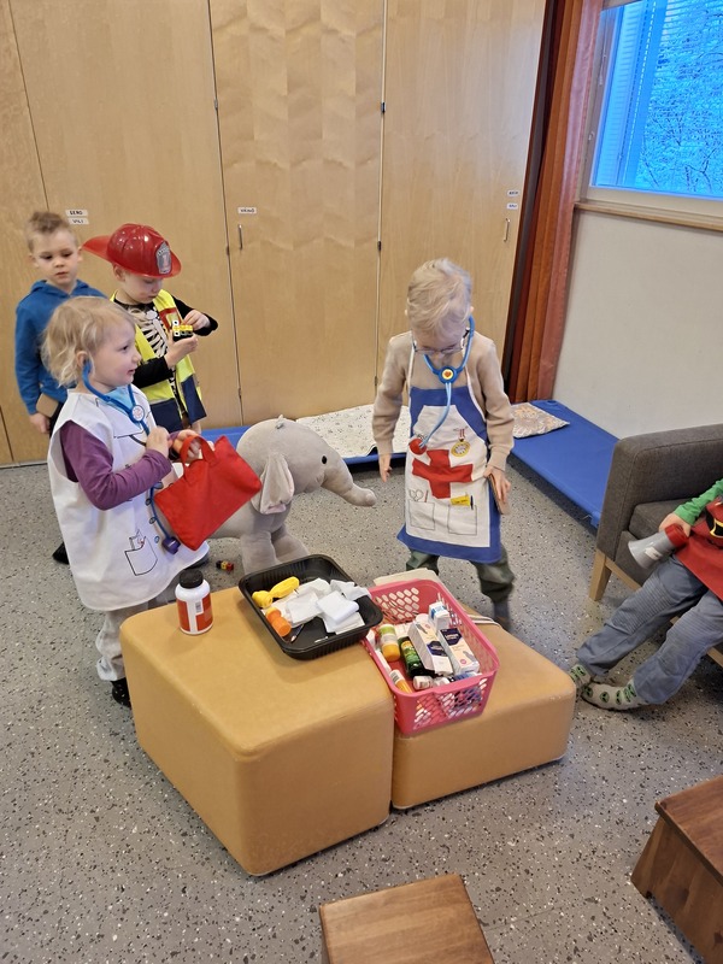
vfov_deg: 73.9
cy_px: 482
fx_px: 641
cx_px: 362
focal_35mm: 23
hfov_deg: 58.9
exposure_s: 1/50
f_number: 1.8
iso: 200
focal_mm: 5.54
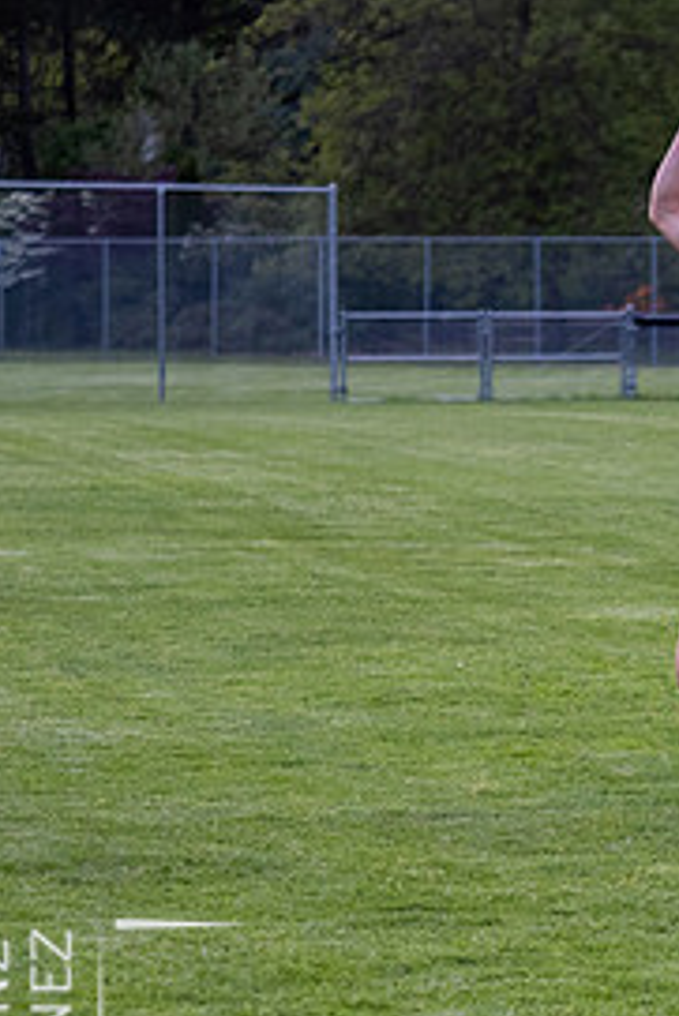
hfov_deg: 5.0
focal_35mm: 273
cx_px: 992
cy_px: 674
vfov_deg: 7.5
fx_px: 7713
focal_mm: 60
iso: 640
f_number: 2.8
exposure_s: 1/800
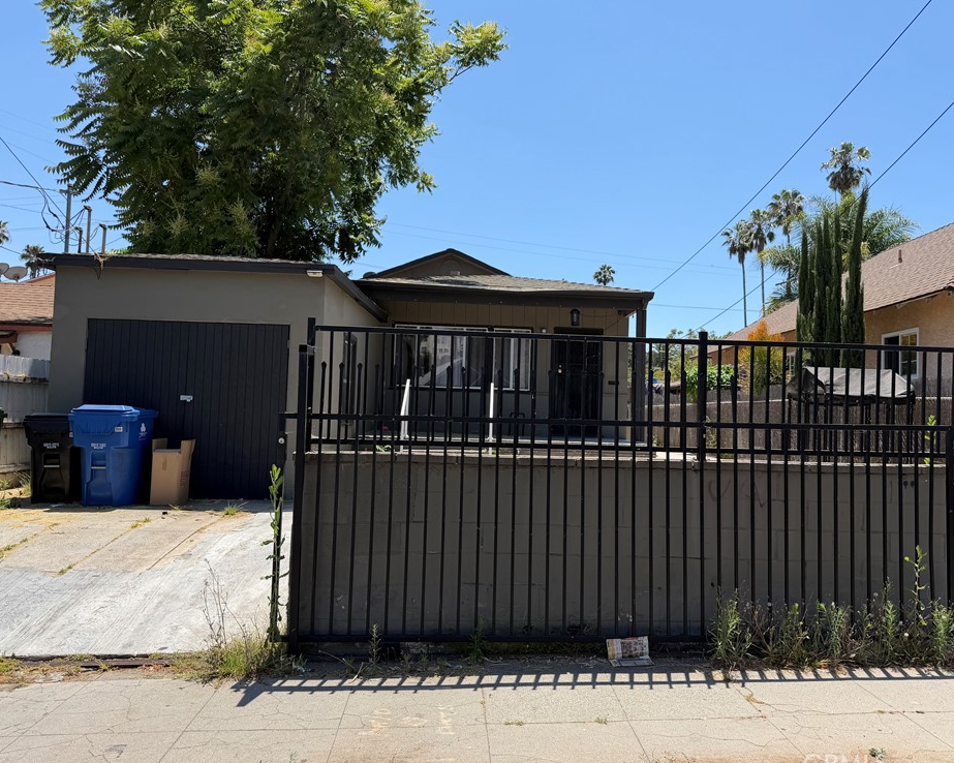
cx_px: 510
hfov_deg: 66.0
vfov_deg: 54.9
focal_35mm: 26
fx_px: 734
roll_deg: -0.6
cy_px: 382
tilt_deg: +4.3
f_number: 1.78
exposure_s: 1/3279
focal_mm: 6.76
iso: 80
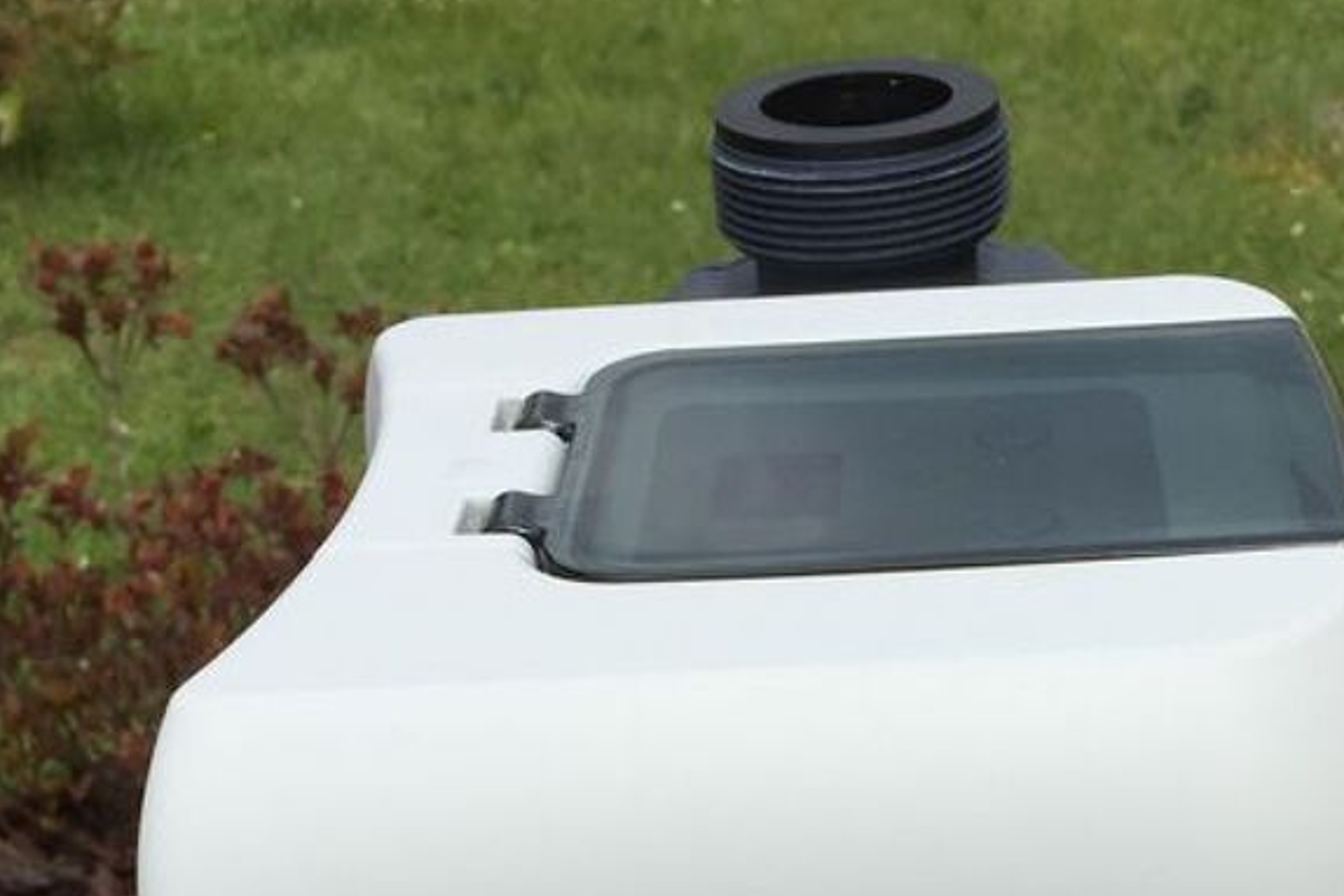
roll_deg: +4.3
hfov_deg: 28.7
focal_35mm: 70
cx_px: 887
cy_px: 1300
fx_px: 2614
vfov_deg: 17.7
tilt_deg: -38.3
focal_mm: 4.15
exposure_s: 1/2639
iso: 32
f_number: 2.2
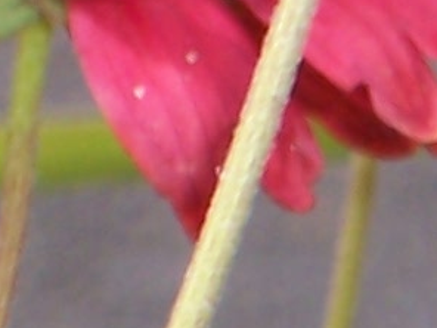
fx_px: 10011
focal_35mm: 793
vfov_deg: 1.9
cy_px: 857
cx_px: 1448
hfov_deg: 2.5
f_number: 4.6
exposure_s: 1/350
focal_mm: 16.8
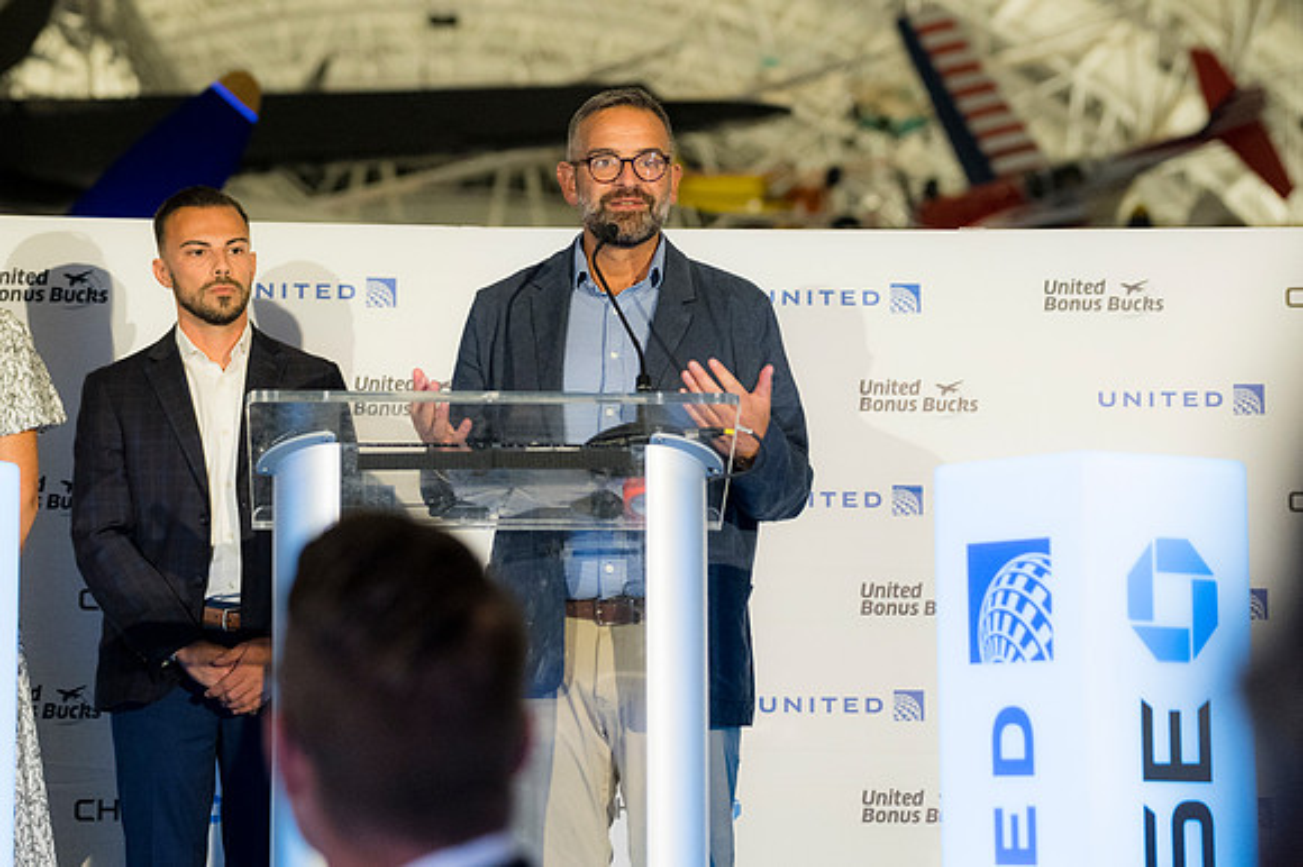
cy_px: 434
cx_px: 652
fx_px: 4015
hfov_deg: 18.4
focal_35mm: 111
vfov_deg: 12.3
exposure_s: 1/200
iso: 1250
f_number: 2.8
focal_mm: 74
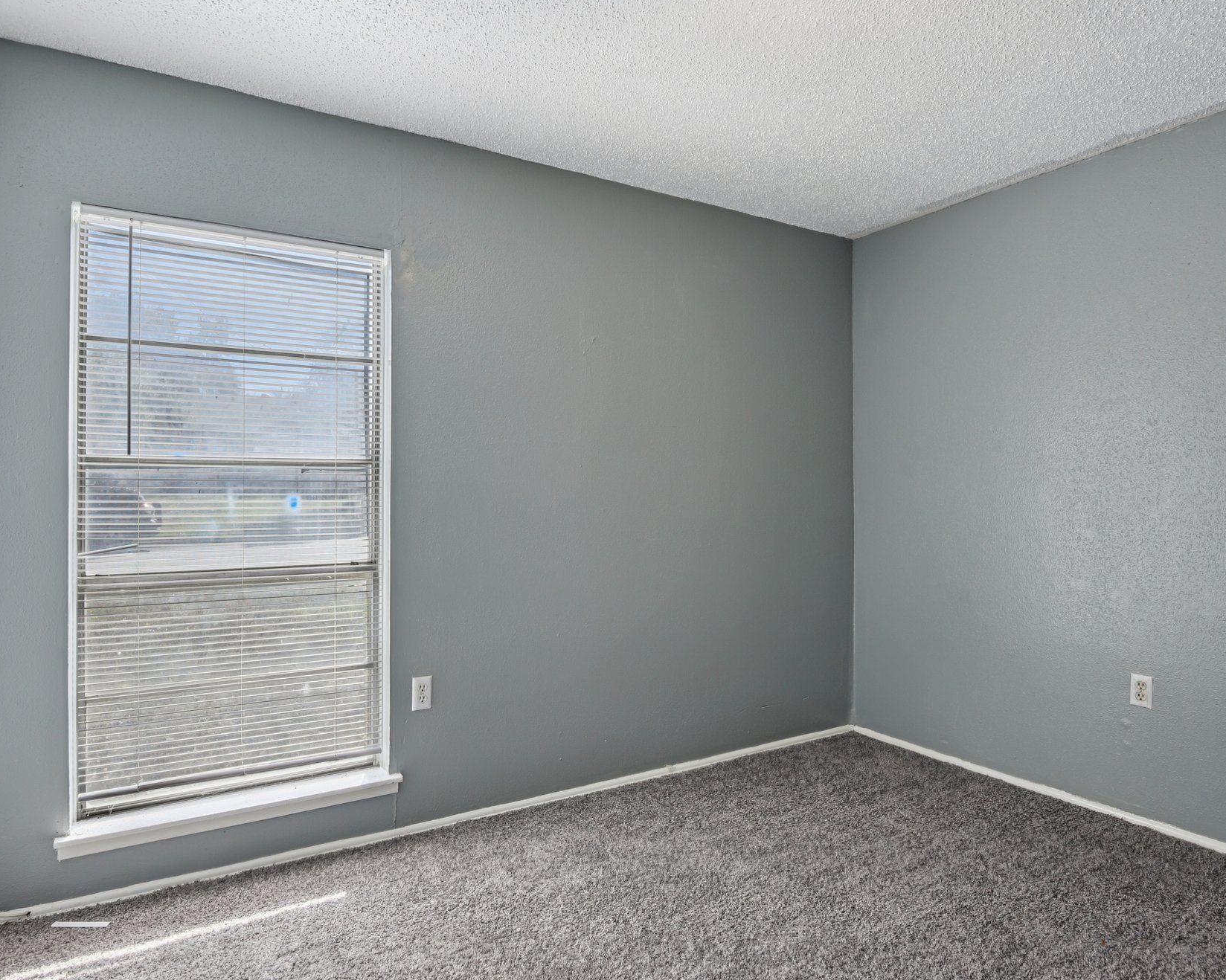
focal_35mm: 21
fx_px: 762
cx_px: 588
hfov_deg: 77.6
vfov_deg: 65.5
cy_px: 489
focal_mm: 18
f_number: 8
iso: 400
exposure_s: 1/60
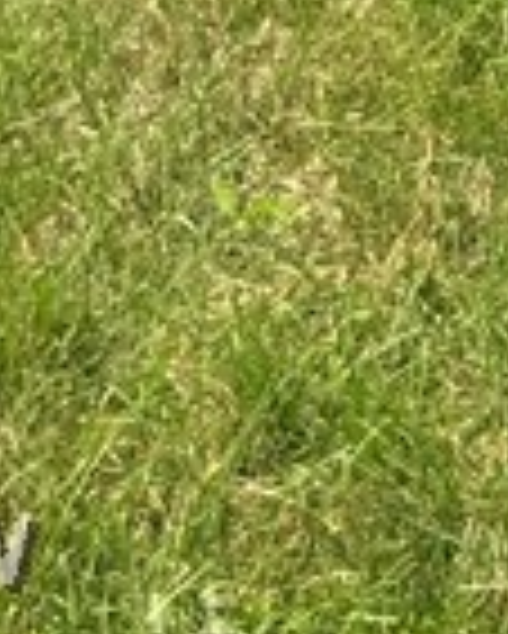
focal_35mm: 184
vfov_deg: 7.9
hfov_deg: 7.9
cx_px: 1142
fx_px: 3454
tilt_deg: -0.7
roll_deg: -2.6
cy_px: -1659
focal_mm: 5.7
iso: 50
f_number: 1.5
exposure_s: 1/3165
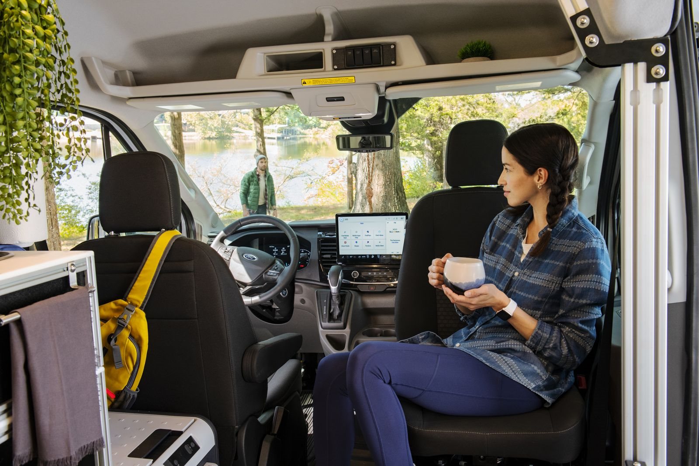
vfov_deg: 38.9
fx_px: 660
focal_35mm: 34
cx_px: 350
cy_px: 233
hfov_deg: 55.8
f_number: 9
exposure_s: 1/30
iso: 400
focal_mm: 34
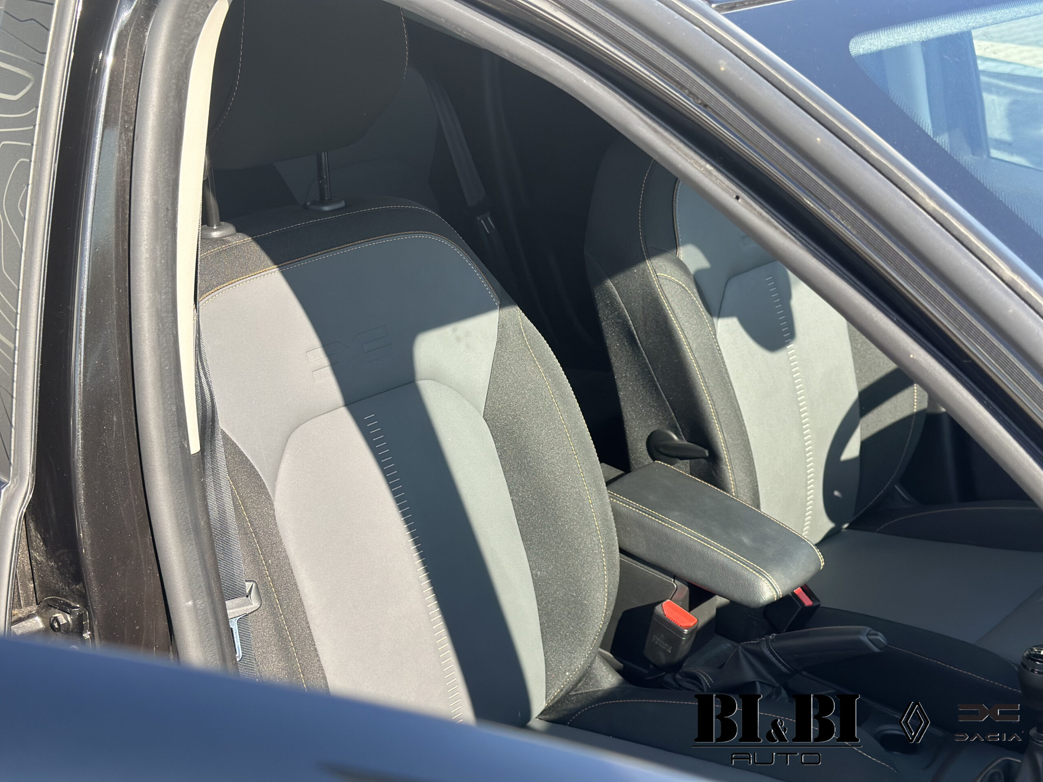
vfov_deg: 30.3
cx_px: 522
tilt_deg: -21.6
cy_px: 391
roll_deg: -0.5
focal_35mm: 48
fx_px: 1446
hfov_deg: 39.7
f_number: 1.78
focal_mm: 6.86
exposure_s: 1/1133
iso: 80
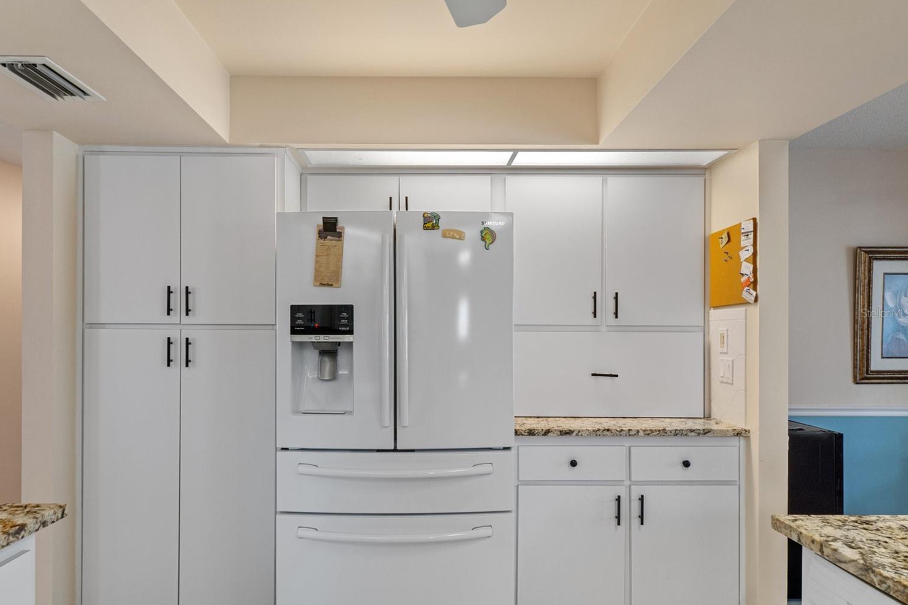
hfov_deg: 82.5
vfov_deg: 60.6
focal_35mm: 21
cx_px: 436
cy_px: 313
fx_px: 518
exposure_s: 1.5
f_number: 8
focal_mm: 13
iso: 320
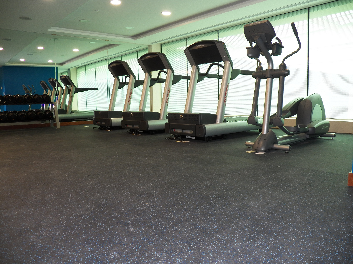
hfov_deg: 63.4
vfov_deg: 49.7
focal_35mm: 28
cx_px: 176
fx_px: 286
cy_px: 132
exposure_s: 1/50
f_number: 2.8
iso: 125
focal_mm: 4.9
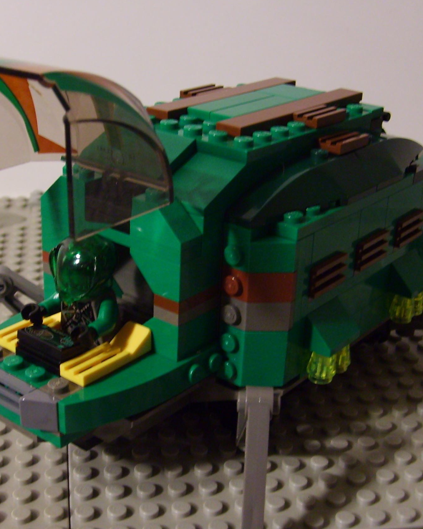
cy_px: 298
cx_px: 173
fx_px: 814
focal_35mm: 52
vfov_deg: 36.0
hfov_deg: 29.1
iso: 140
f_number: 2.8
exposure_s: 1/20
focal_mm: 5.8
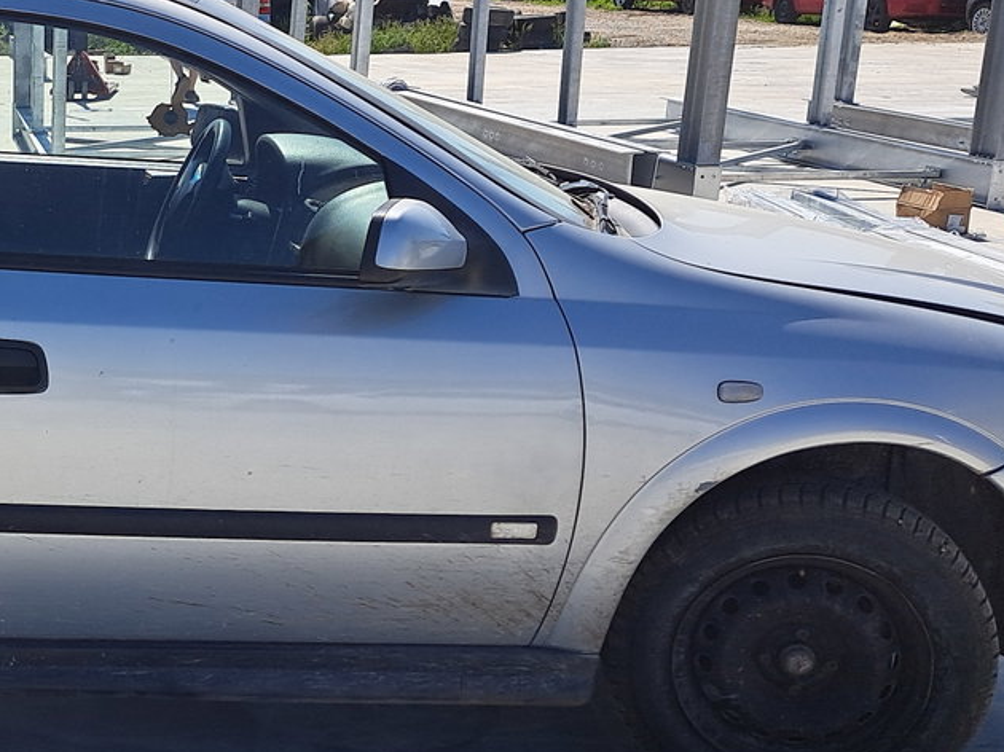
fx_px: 1769
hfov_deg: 29.2
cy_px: 392
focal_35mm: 61
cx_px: -53
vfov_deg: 24.0
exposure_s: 1/1592
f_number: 1.8
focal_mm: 5.23
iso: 50
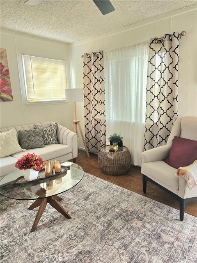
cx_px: 98
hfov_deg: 58.9
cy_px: 132
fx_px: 175
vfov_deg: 73.9
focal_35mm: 23
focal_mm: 6.3
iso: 200
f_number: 1.7
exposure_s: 1/208
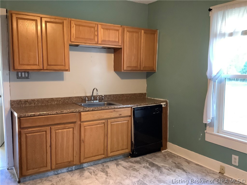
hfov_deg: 58.4
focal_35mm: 31
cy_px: 92
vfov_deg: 45.4
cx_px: 124
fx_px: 221
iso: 320
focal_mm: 3.3
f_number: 2.4
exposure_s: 1/30
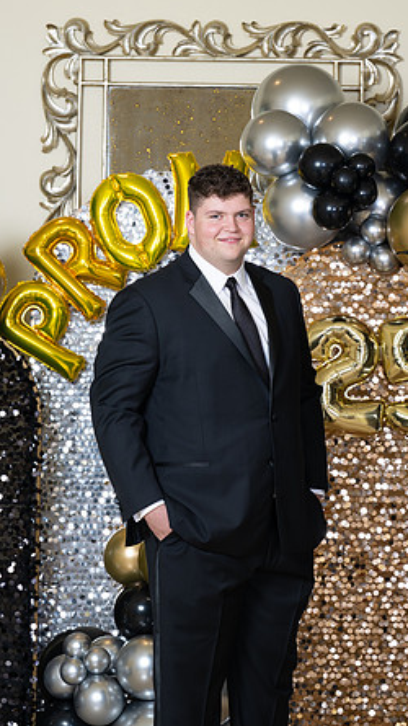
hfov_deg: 8.5
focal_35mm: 143
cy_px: 361
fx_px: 2753
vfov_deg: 15.0
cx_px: 219
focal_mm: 135
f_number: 8
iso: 320
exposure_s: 1/100
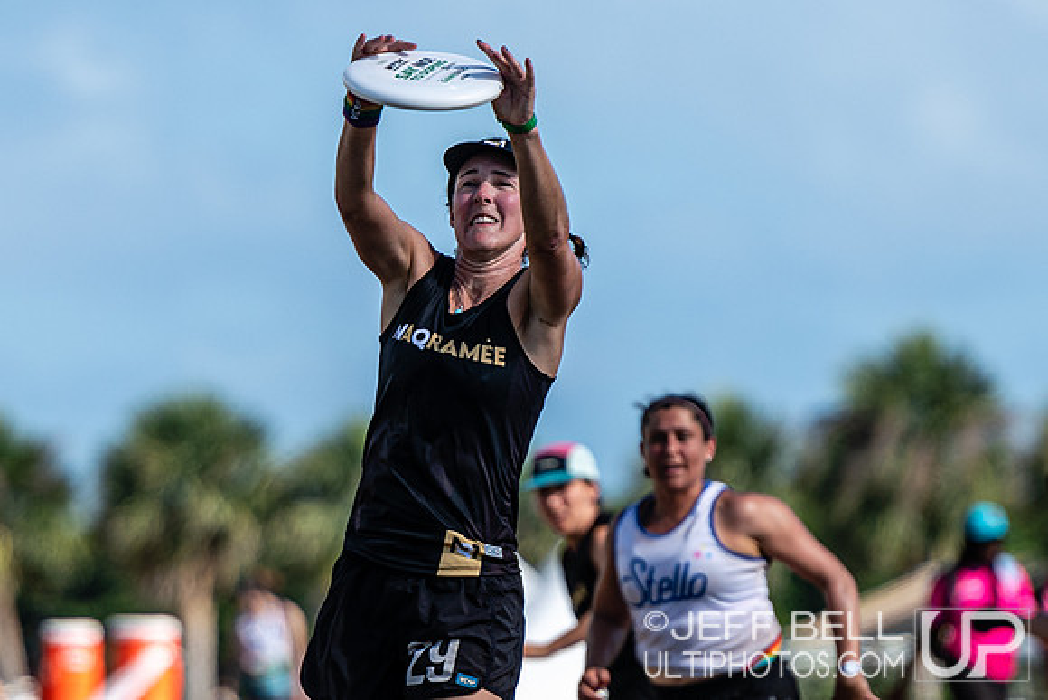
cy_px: 386
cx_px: 425
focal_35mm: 658
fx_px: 19168
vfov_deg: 2.1
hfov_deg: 3.1
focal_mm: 200
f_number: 3.2
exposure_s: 1/1600
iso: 64
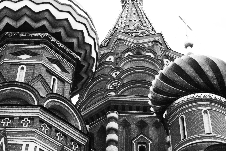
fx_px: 495
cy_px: 81
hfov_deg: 25.7
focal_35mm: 79
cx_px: 111
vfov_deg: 17.4
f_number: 19
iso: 400
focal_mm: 37
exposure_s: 1/90
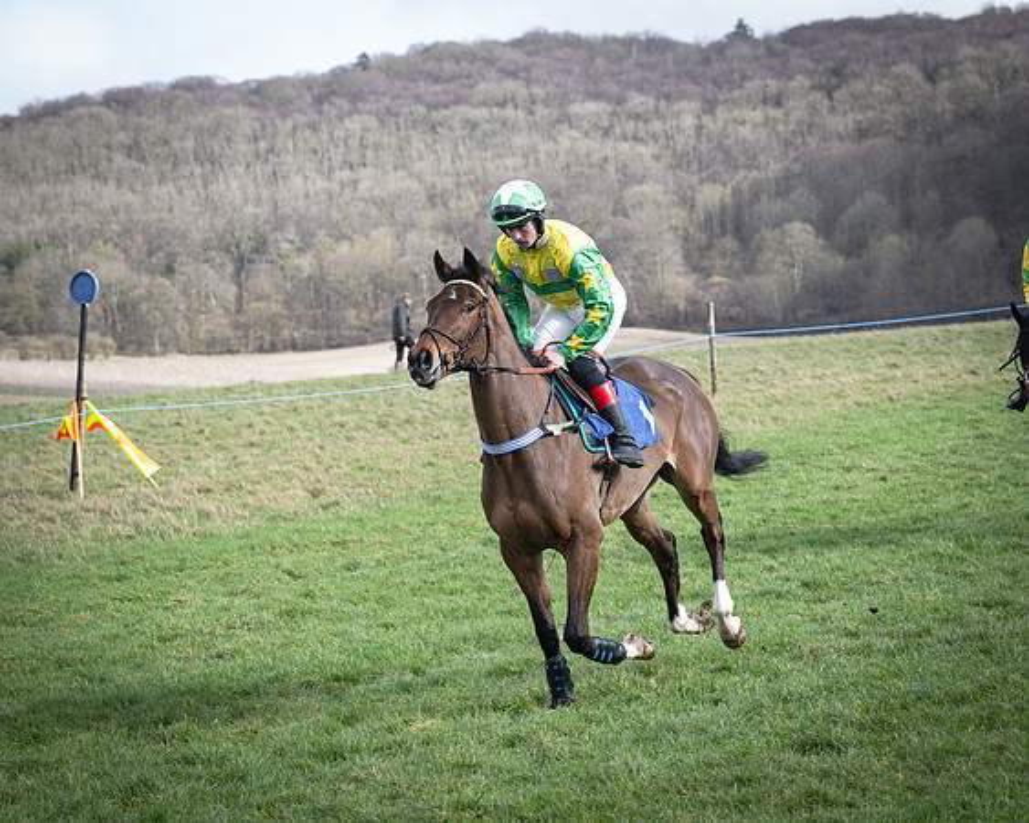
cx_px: 503
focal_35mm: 123
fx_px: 3745
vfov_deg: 12.5
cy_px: 357
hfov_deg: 15.6
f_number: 5
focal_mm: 92
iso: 400
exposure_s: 1/640
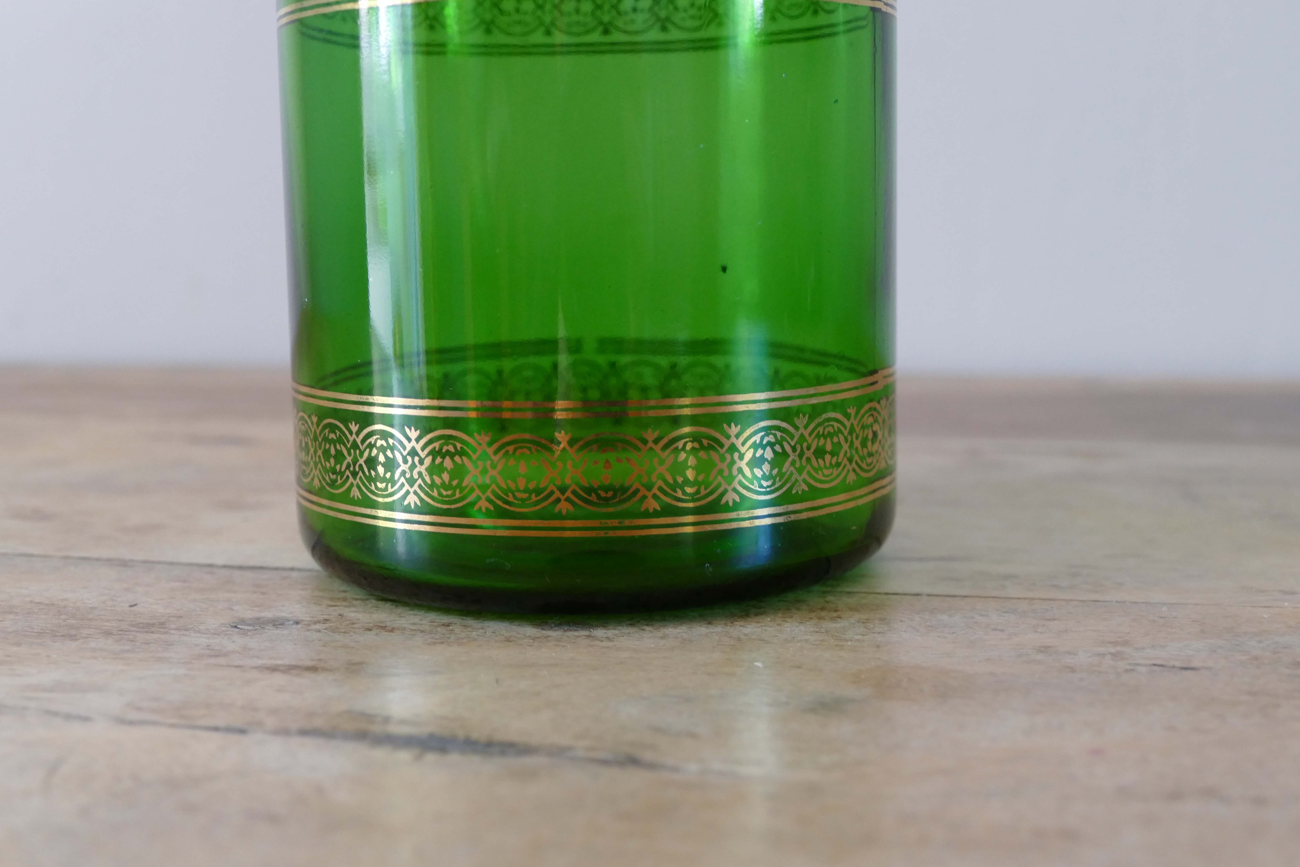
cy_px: 434
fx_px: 1733
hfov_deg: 41.1
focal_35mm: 48
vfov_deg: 28.1
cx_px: 650
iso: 800
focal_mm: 17.54
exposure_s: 1/80
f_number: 3.3
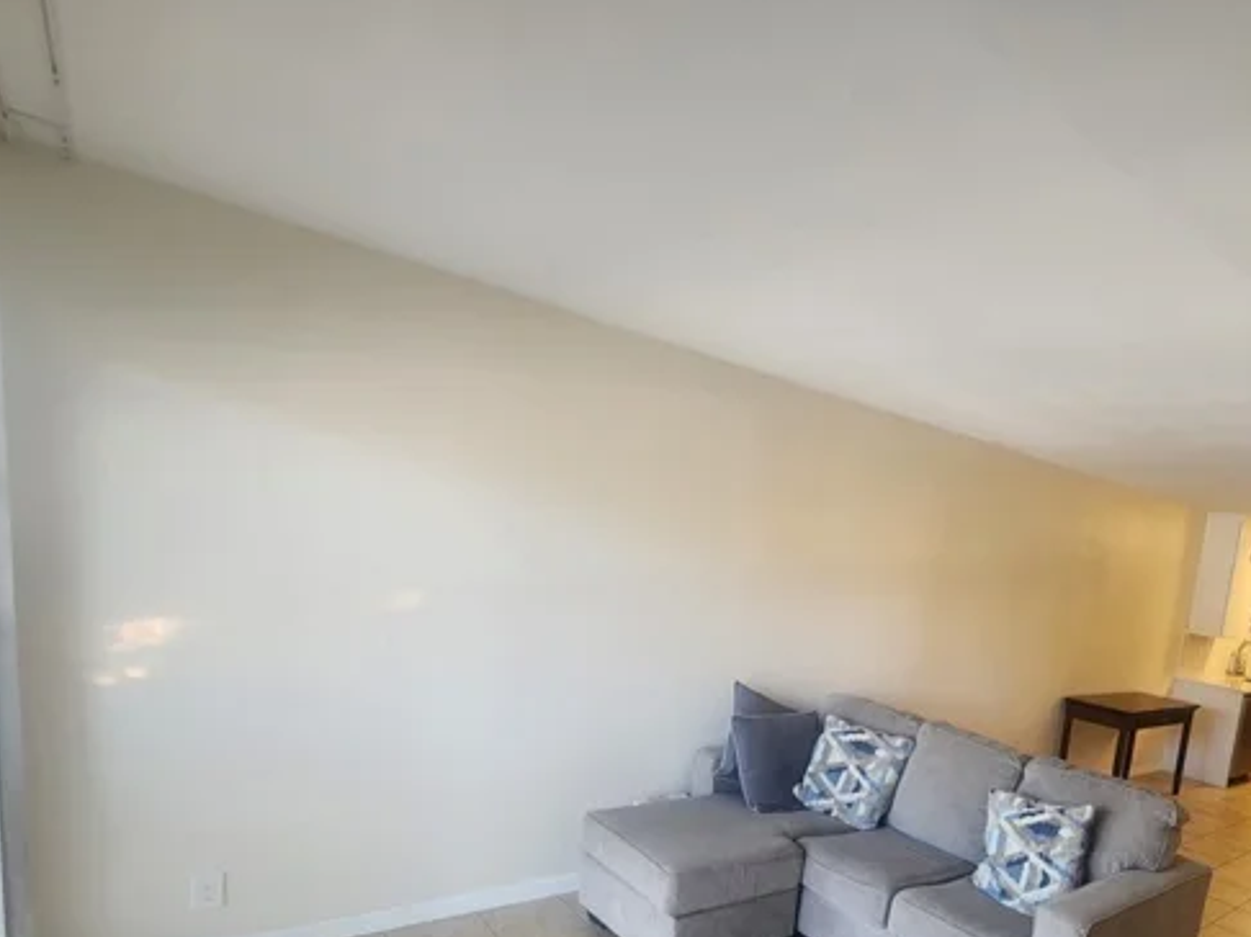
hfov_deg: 76.8
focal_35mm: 20
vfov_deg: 62.9
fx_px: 722
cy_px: 677
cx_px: 910
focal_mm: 2.2
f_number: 2.2
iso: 250
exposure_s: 1/60
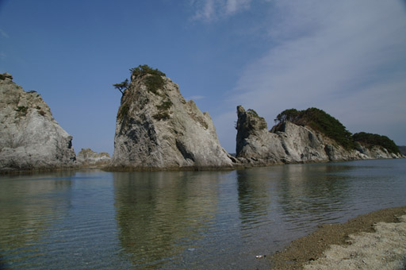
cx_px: 203
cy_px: 135
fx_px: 270
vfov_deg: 53.0
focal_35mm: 24
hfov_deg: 73.8
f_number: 8
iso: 200
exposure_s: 1/500
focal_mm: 16
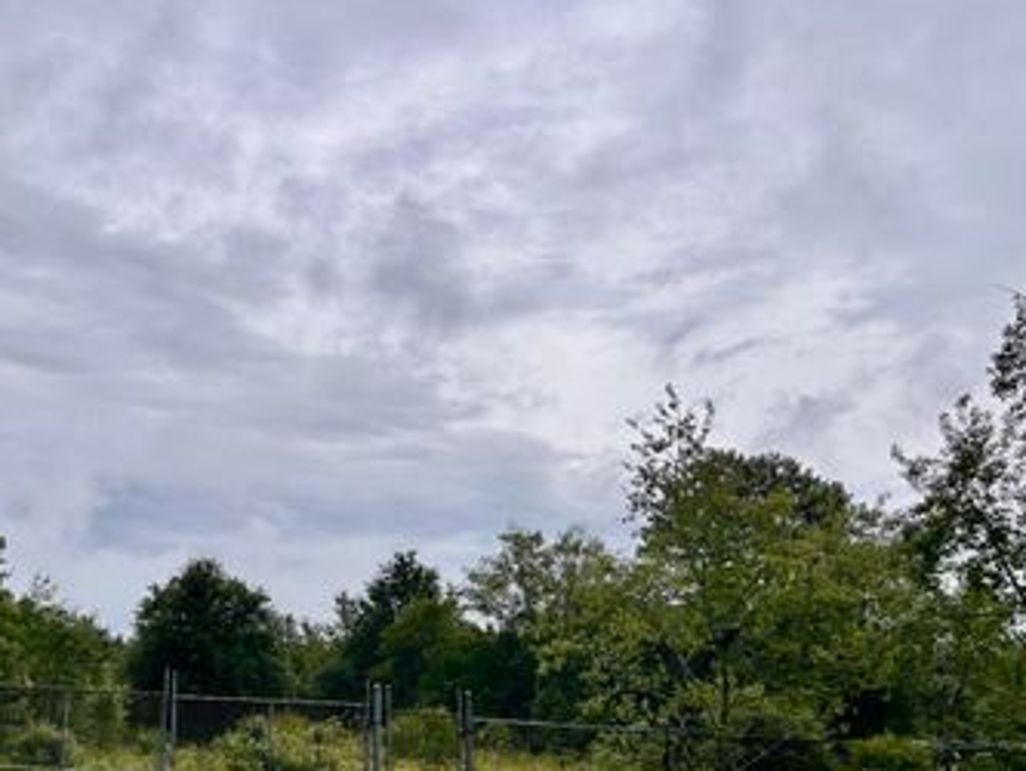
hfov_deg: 46.7
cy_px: 566
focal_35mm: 39
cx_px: 302
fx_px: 1156
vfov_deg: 36.1
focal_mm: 5.7
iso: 50
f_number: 1.5
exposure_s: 1/5076
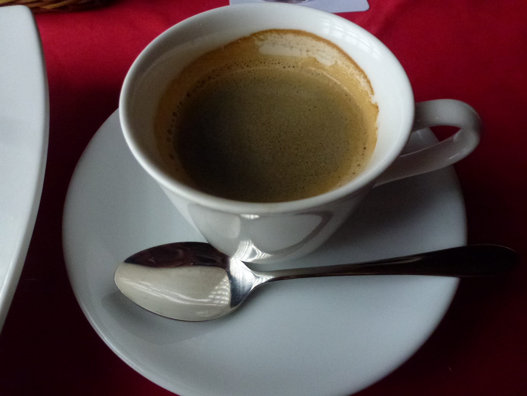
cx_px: 264
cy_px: 198
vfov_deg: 56.8
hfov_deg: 71.6
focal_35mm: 24
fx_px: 365
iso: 640
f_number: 3.3
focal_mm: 4.3
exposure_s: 1/250
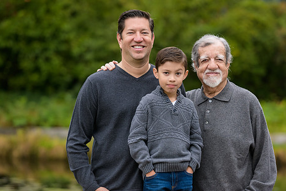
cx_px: 177
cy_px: 100
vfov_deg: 6.5
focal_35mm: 213
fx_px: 1693
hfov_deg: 9.7
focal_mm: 170
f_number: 4
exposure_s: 1/400
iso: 400
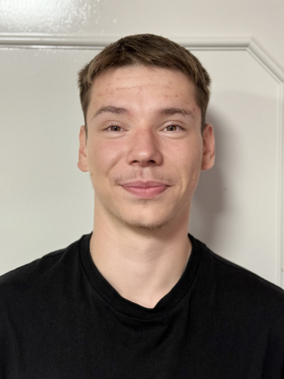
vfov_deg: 39.6
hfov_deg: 30.3
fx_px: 525
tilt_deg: -4.2
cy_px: 190
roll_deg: -0.5
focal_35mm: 48
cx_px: 142
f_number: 1.78
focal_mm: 6.76
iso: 200
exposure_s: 1/60
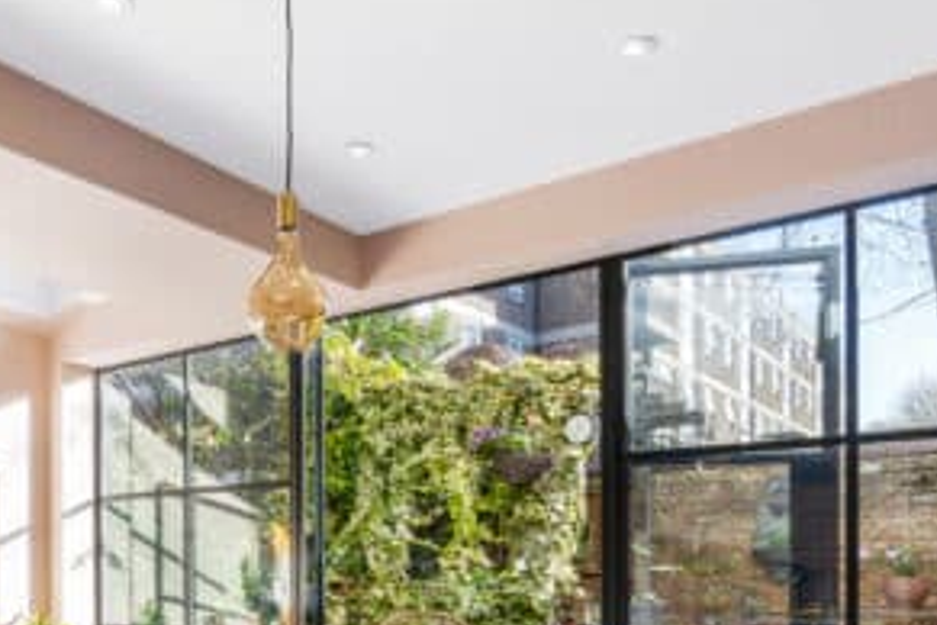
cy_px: 570
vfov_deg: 37.2
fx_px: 859
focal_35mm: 33
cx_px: 306
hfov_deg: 55.9
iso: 320
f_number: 11
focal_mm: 16
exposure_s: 1/8
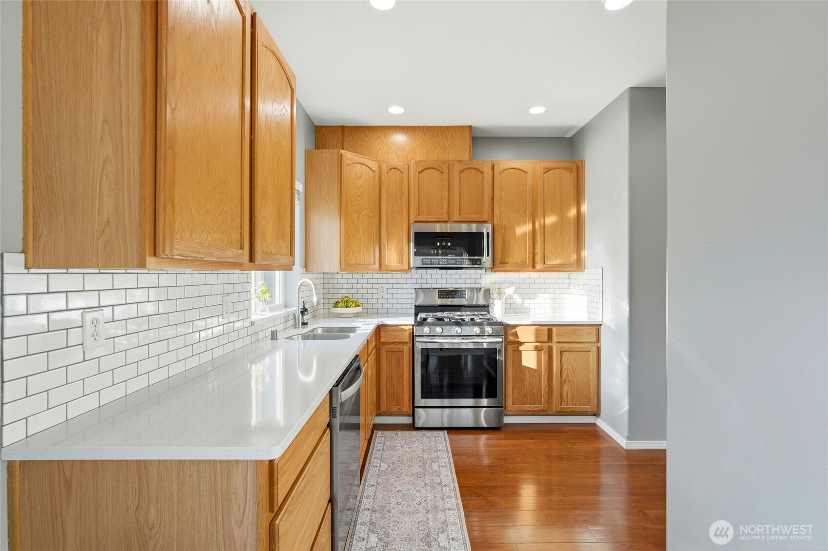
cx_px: 414
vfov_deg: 73.7
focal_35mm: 16
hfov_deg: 96.7
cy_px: 276
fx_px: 368
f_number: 9
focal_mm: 16
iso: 400
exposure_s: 1/800
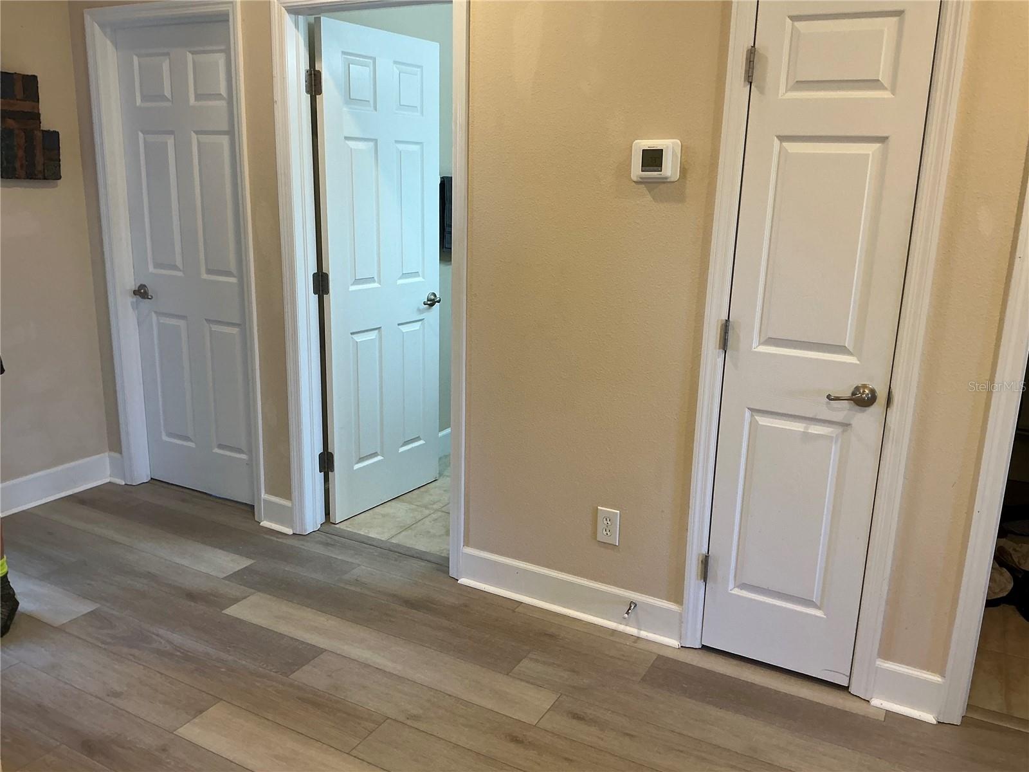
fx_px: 832
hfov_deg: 63.4
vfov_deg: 49.7
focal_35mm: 28
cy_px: 386
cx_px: 514
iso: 64
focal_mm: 3
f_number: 1.8
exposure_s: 1/60
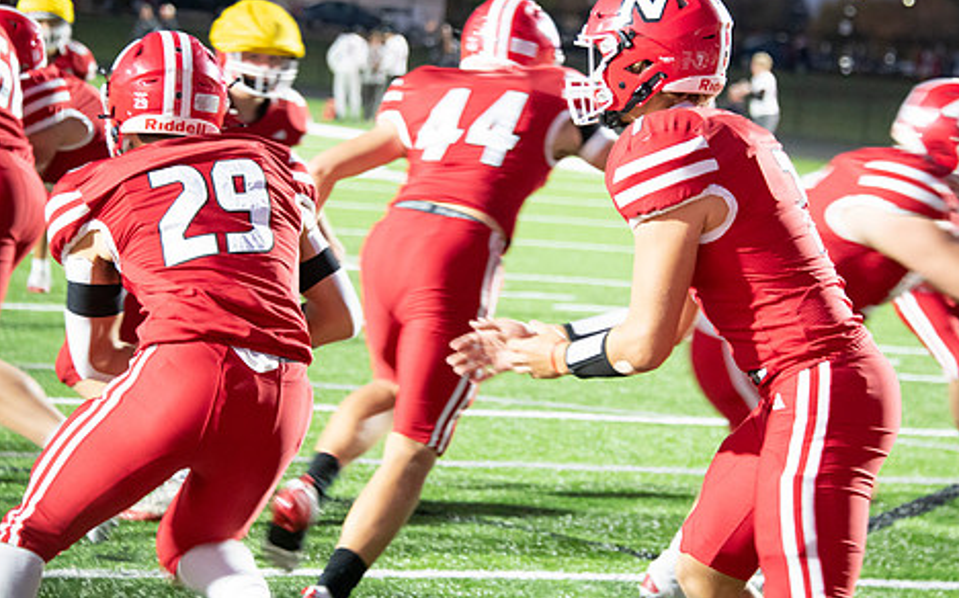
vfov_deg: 8.3
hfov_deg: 13.2
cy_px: 208
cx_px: 592
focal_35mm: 158
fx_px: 4127
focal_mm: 125
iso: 8000
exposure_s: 1/125
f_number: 5.6
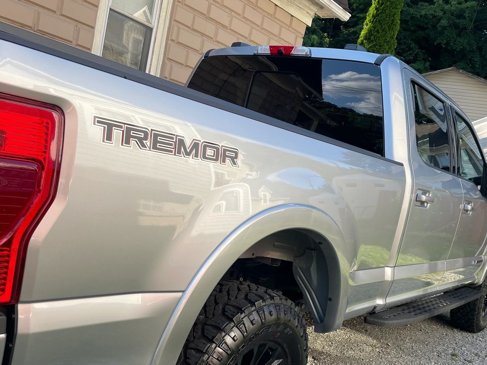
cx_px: 257
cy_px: 252
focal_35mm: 36
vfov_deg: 39.1
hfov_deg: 51.3
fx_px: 506
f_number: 1.6
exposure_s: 1/711
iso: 32
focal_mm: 4.2
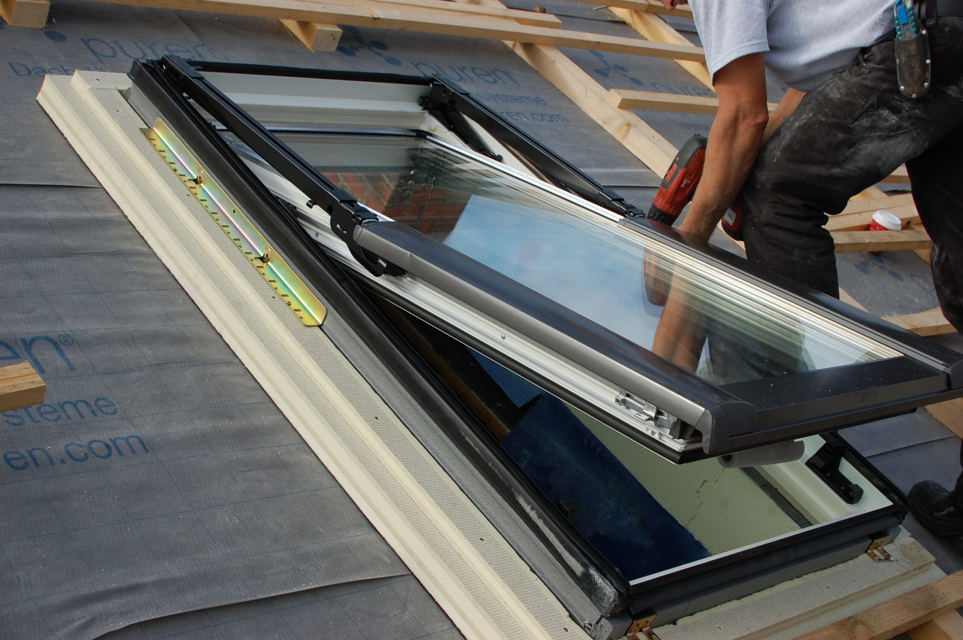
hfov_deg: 37.9
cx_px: 482
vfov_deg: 25.7
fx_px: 1403
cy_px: 320
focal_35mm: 52
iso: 200
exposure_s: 1/320
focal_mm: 35
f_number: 9
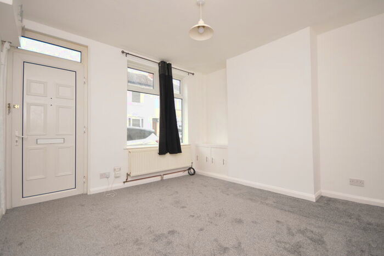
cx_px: 192
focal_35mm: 15
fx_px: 160
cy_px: 128
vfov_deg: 77.3
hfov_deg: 100.4
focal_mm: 10
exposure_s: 1/80
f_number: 4.5
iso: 400
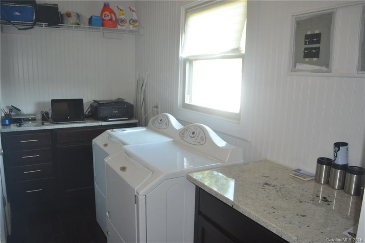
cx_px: 182
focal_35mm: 27
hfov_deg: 67.4
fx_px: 274
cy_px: 122
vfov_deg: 47.9
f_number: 4
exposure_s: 1/60
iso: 400
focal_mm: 18
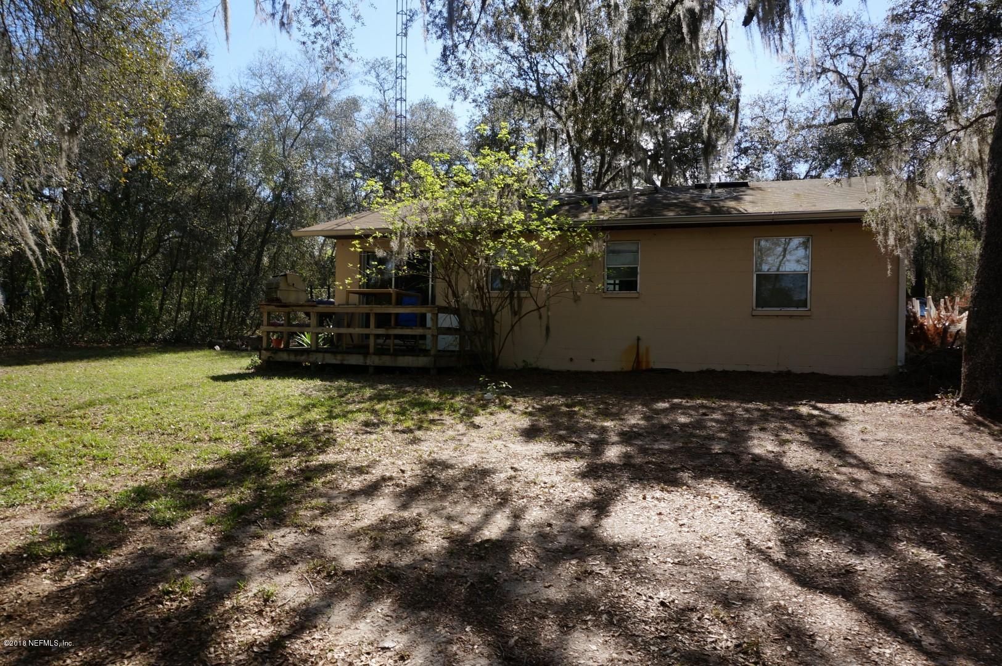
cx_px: 501
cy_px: 333
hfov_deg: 73.8
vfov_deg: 53.0
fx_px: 667
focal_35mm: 24
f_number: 11
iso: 100
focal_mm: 16
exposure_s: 1/80
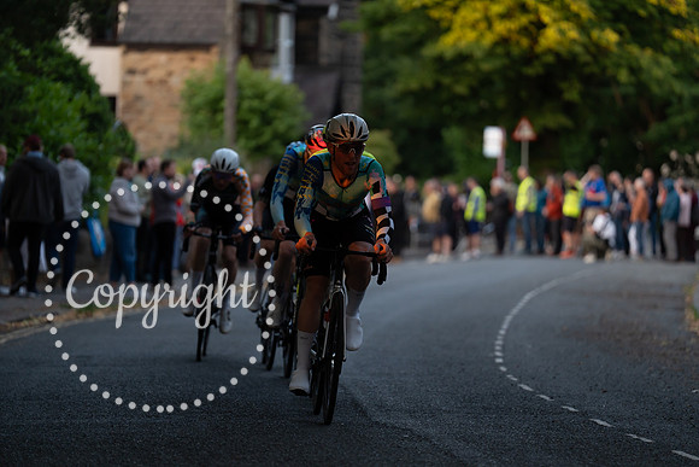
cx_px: 350
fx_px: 3418
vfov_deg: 7.8
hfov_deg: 11.7
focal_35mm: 176
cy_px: 234
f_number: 2.8
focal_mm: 176
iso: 1250
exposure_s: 1/1000
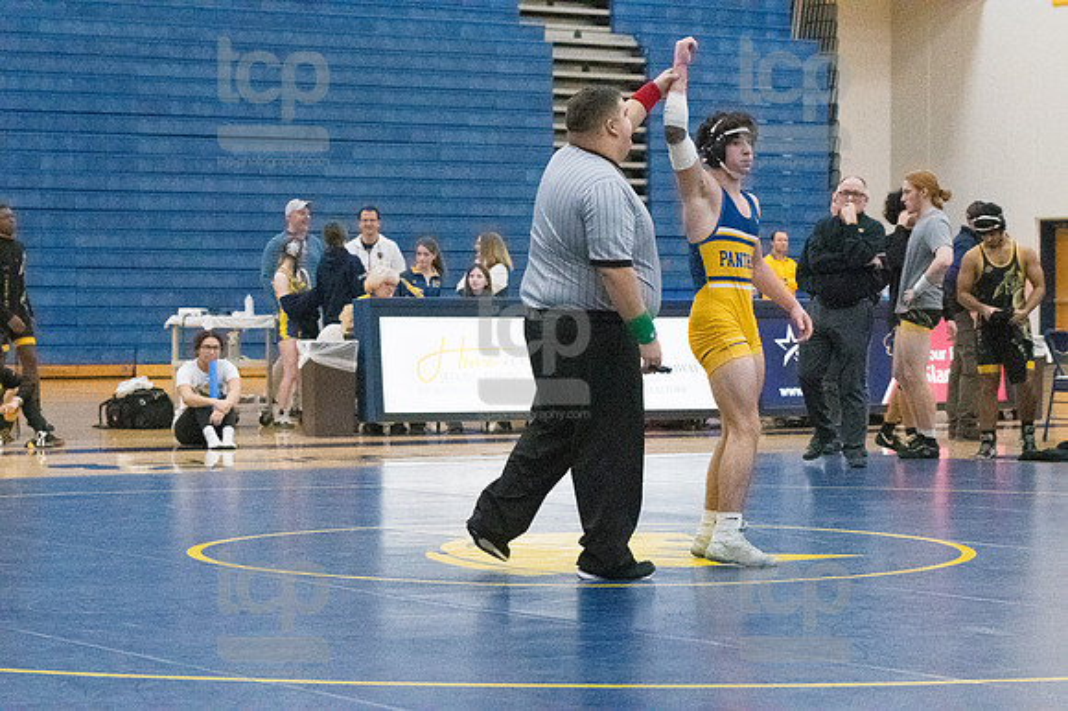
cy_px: 356
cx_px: 534
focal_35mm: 105
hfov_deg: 19.5
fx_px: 3113
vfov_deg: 13.0
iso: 8000
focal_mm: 70
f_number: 4.5
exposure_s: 1/1000
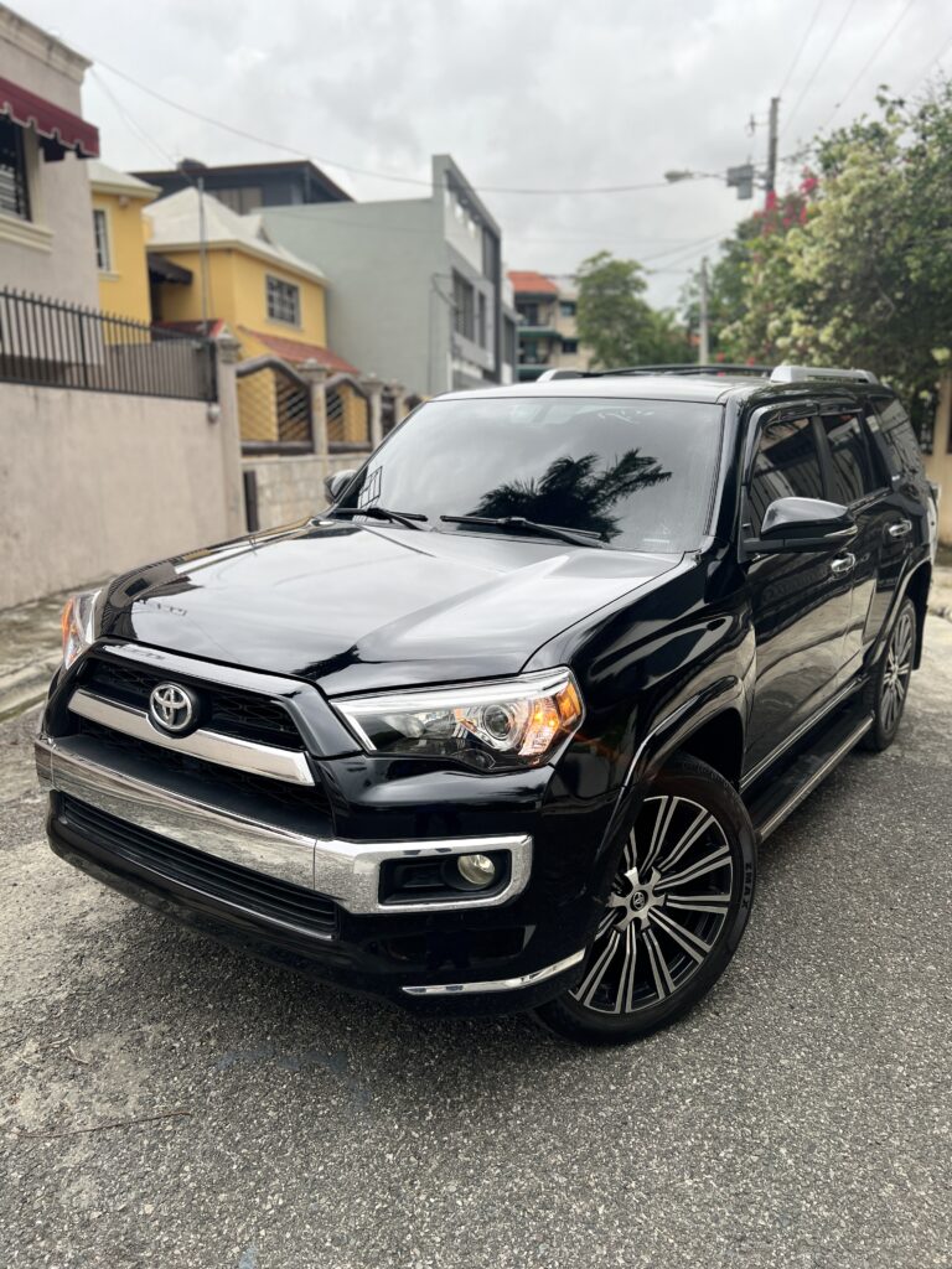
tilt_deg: -10.9
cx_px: 476
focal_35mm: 26
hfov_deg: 53.1
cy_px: 634
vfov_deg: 67.3
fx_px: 953
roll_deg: +0.7
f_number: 1.5
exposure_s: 1/122
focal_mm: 5.7
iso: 50
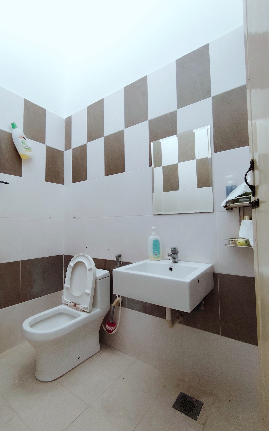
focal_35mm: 17
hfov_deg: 67.8
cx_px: 119
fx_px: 199
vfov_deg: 94.4
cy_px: 216
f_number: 2.2
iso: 217
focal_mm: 1.42
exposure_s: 1/50
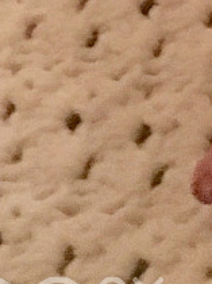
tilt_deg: -27.7
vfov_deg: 7.7
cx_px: 639
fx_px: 1808
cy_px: -596
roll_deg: +5.9
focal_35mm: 221
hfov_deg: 6.2
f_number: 2.2
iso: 640
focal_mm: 4.15
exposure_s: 1/15
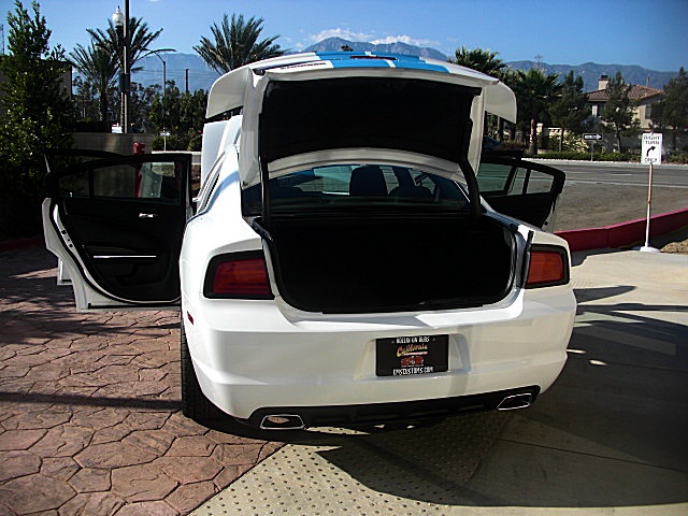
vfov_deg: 39.7
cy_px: 258
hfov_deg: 51.4
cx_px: 344
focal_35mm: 36
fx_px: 716
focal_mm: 6.3
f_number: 2.8
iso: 50
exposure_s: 1/800
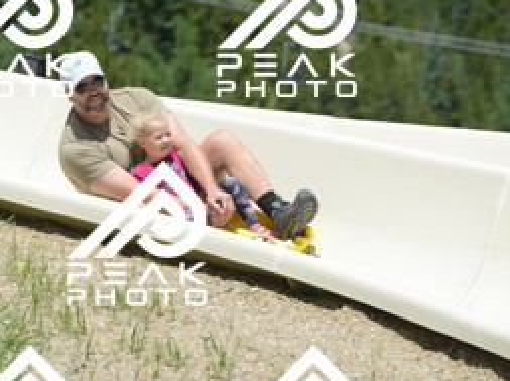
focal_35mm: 297
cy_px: 221
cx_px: 145
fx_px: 4370
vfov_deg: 5.0
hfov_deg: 6.7
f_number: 6.3
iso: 400
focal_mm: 195
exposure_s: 1/1250
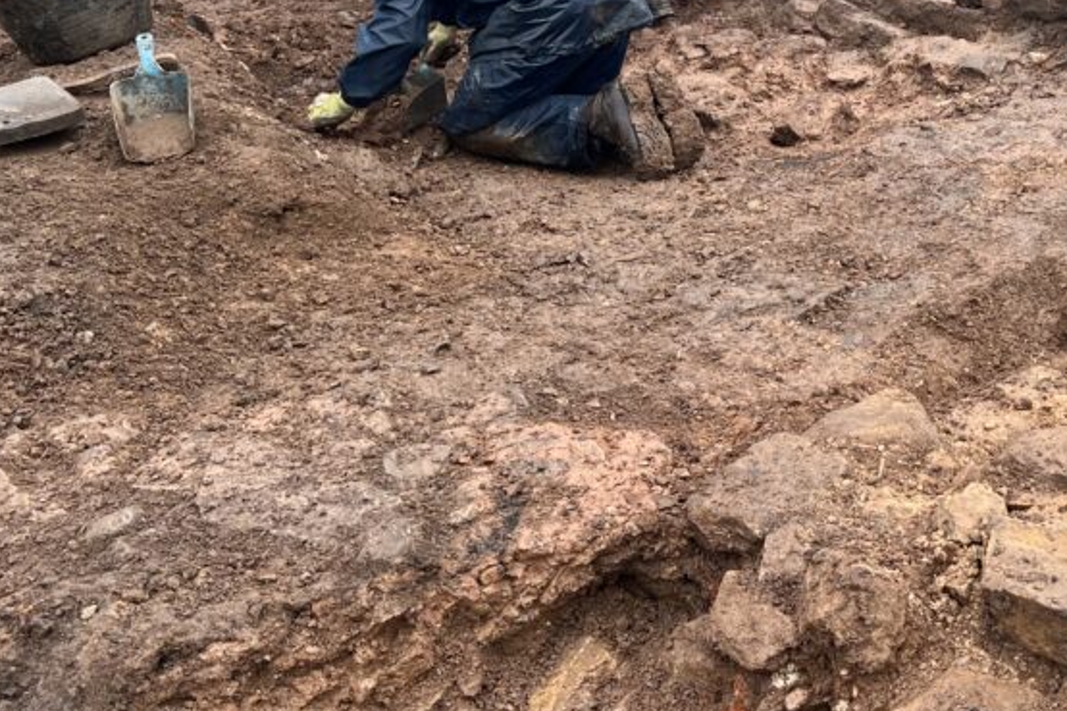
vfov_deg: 26.7
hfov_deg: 37.7
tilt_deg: -15.7
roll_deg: +2.8
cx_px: 905
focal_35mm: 50
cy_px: 198
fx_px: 1481
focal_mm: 5.7
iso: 50
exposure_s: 1/1068
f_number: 1.5
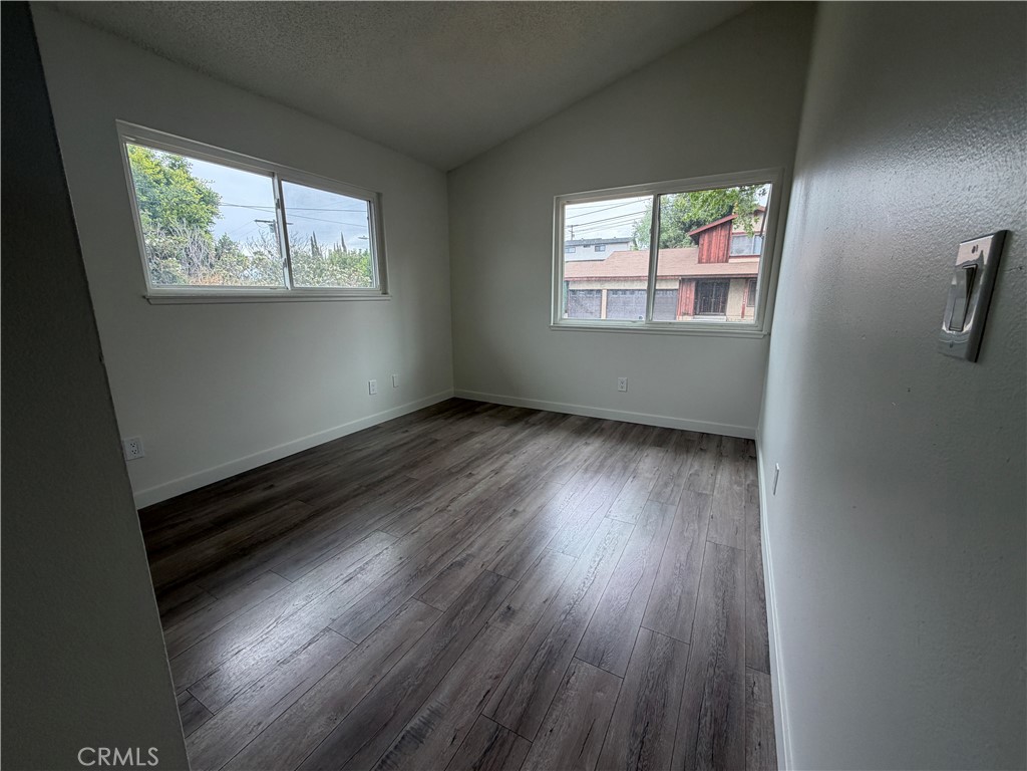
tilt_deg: -12.7
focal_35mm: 14
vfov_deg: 85.7
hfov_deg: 102.1
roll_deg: +1.2
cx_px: 514
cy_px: 386
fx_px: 415
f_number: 2.2
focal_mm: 2.22
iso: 64
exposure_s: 1/121
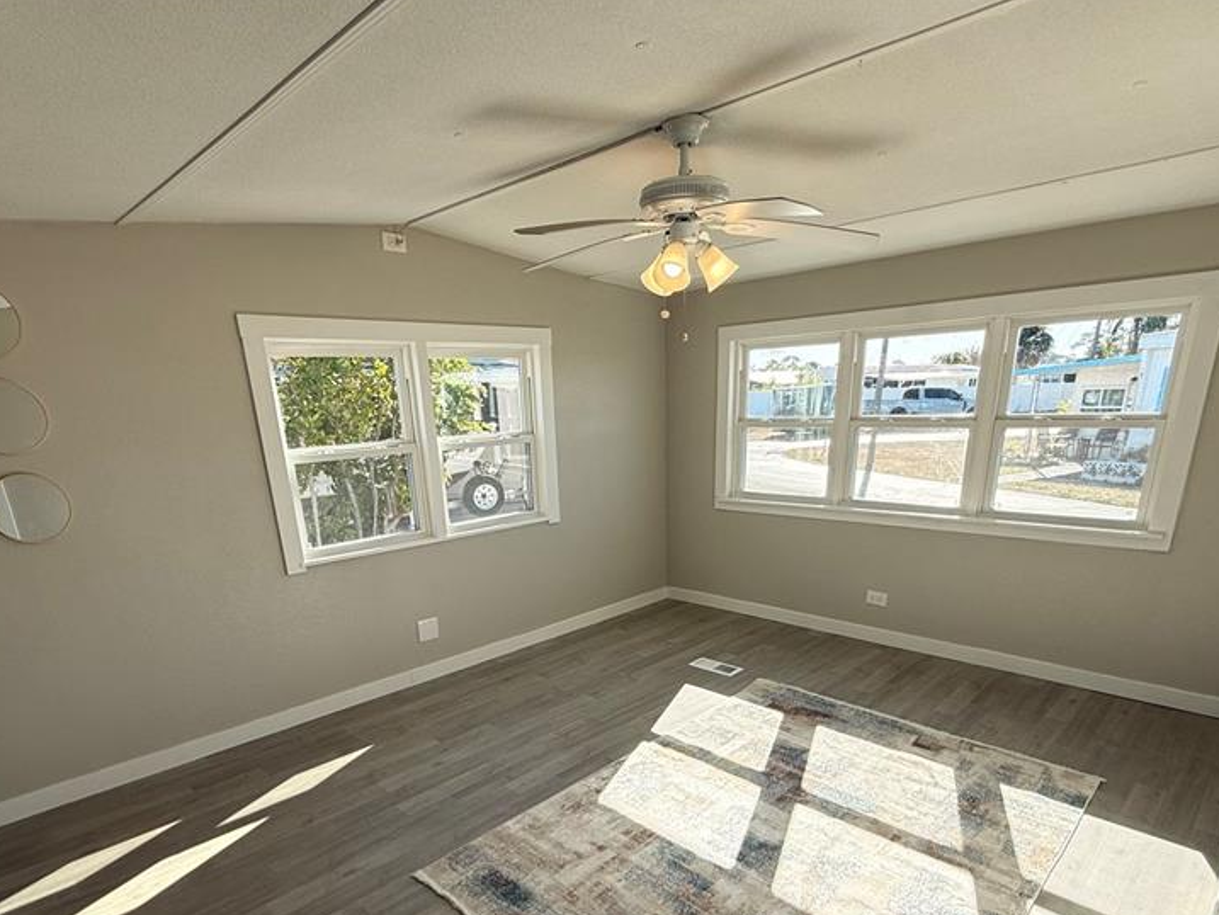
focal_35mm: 20
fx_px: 704
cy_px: 638
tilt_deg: -19.1
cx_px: 604
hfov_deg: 81.7
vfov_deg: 63.6
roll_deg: +2.2
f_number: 2.2
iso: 50
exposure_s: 1/275
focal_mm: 2.22
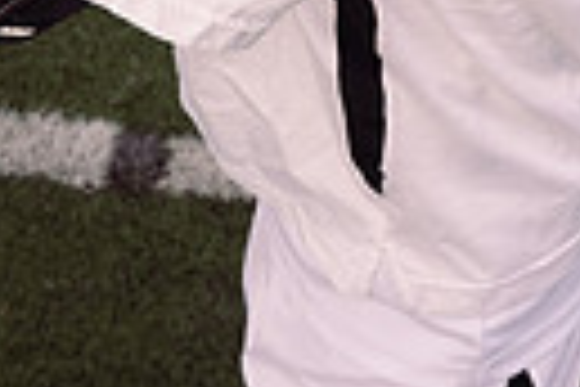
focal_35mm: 84
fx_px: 1353
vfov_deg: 12.3
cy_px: -580
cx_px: 328
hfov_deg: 24.2
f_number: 7.1
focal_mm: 24
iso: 200
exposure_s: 1/250
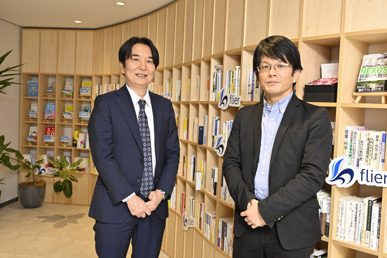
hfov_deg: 51.9
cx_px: 194
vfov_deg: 35.9
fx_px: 398
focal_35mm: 37
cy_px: 129
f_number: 8
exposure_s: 1/125
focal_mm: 37
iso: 800
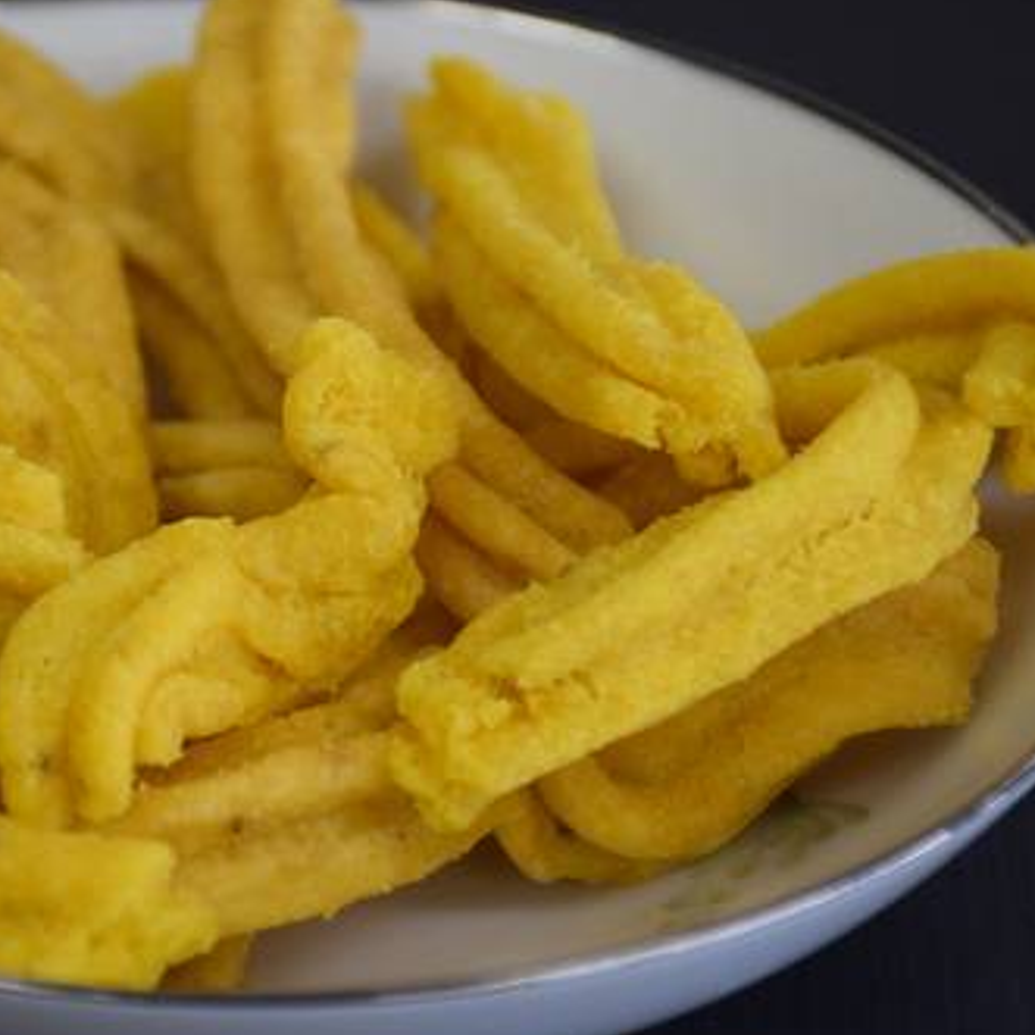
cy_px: 416
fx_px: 6867
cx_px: 247
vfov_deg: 8.6
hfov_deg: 8.6
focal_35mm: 203
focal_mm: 80
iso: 400
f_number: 5.3
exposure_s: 1/60
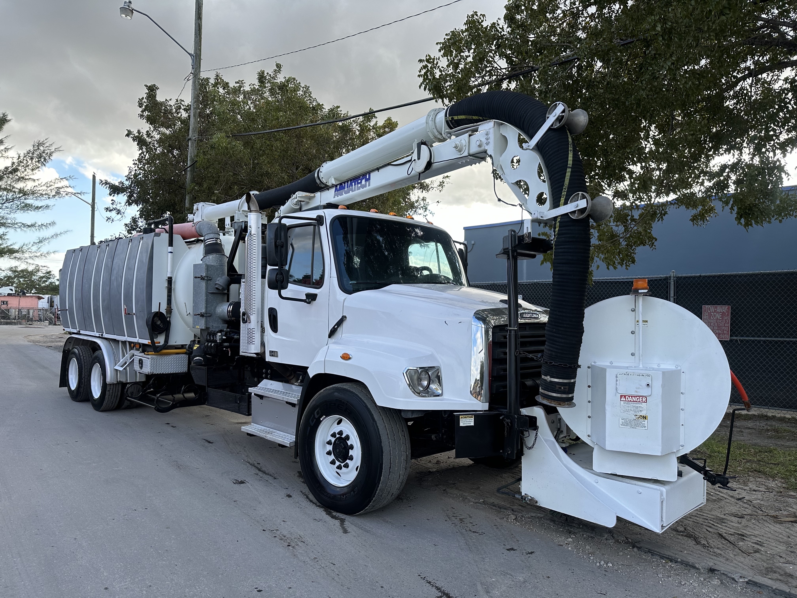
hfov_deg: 71.6
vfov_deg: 56.8
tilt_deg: +1.6
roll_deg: -1.5
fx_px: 553
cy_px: 299
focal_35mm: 24
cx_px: 398
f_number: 1.78
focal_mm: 6.86
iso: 80
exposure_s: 1/1019
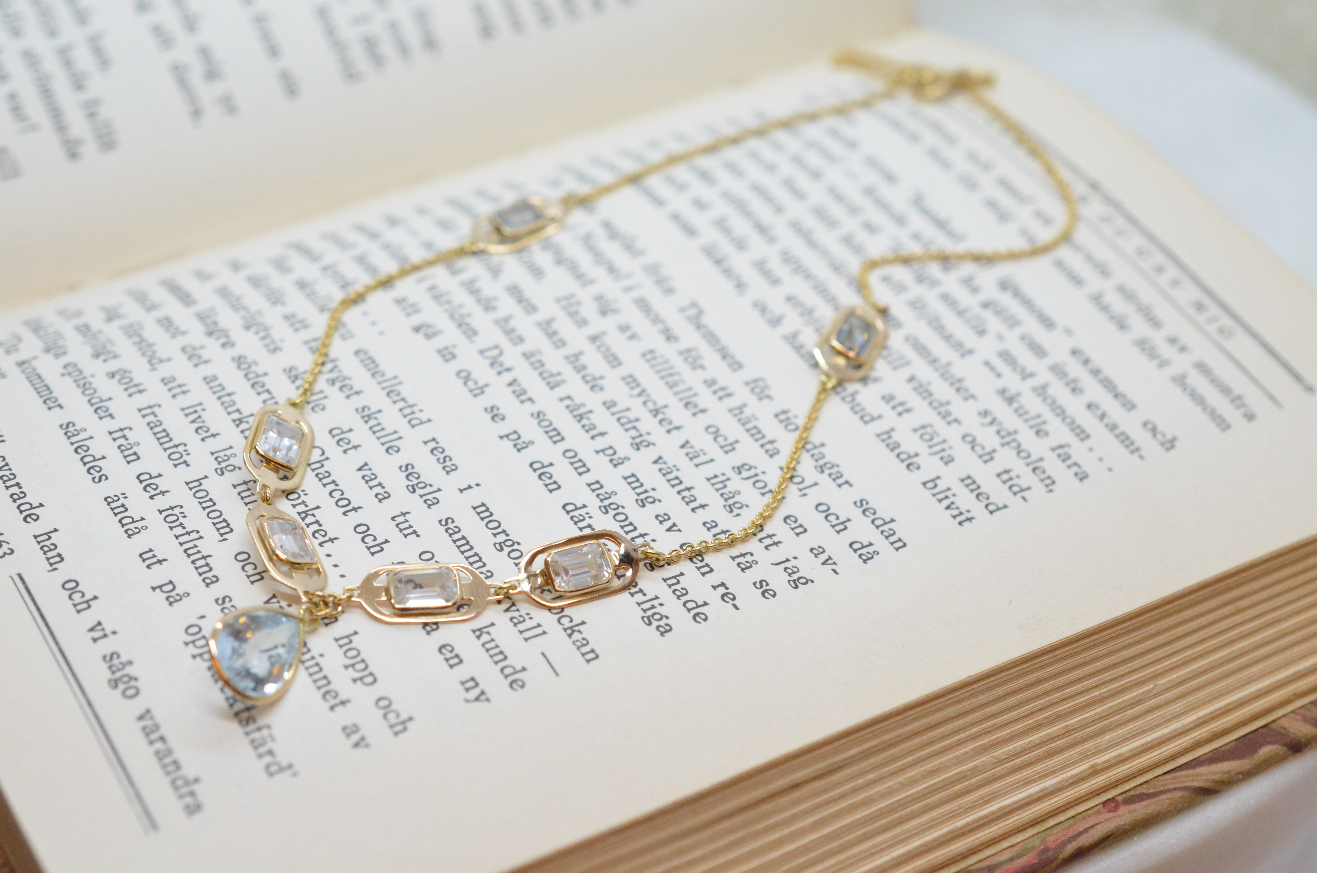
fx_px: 2190
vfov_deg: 22.5
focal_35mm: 60
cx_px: 658
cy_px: 436
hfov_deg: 33.5
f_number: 6.3
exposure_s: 1/1600
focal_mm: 40
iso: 4000
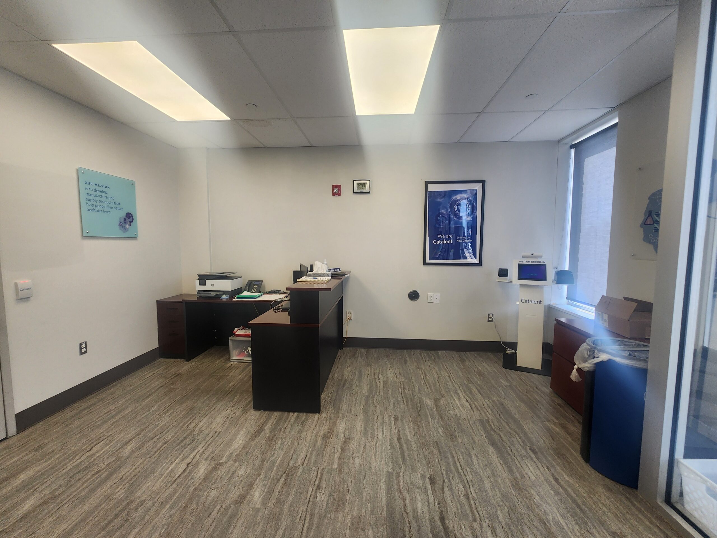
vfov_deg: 89.9
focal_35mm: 13
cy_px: 269
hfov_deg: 106.2
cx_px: 358
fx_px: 269
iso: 100
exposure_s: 1/60
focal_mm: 2.2
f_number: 2.2
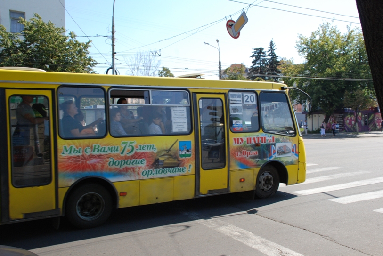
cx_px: 192
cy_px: 128
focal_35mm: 33
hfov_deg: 57.2
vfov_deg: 40.1
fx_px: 351
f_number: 9
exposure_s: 1/320
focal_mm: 22
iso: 400
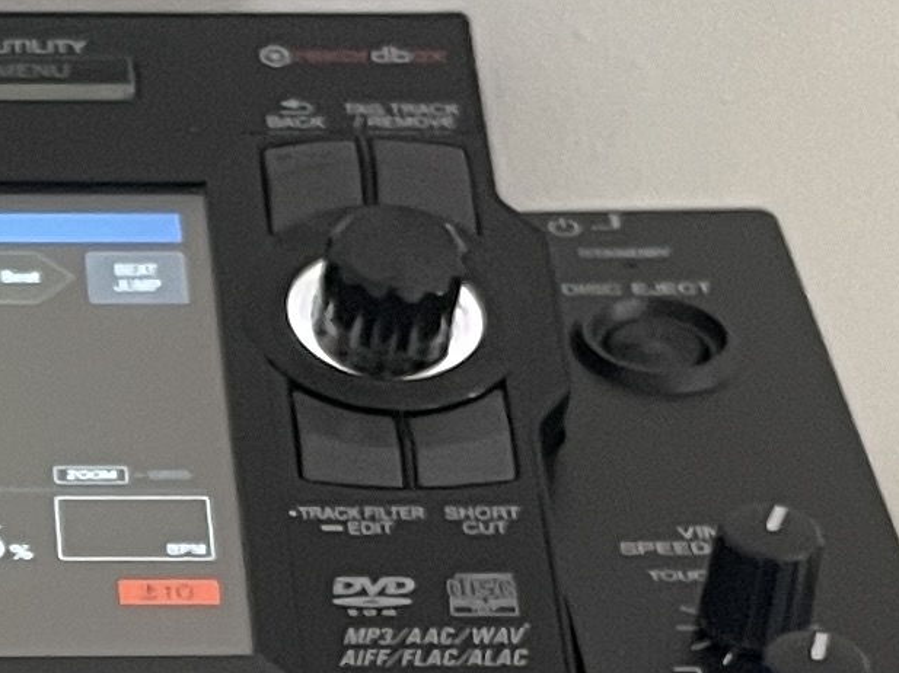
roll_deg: -1.6
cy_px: 1211
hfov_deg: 11.3
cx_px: -284
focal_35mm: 170
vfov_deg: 8.4
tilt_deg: -42.8
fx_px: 4412
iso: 320
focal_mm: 4.2
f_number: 1.6
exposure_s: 1/60
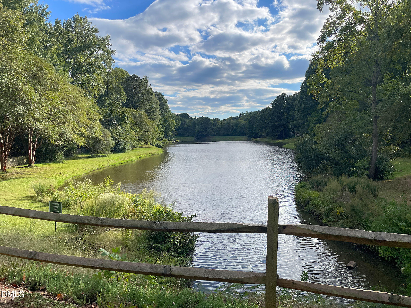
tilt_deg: -2.1
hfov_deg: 67.3
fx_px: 309
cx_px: 206
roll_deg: +0.4
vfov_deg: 53.1
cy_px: 154
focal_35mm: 26
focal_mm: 4.2
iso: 32
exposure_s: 1/3125
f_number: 1.6
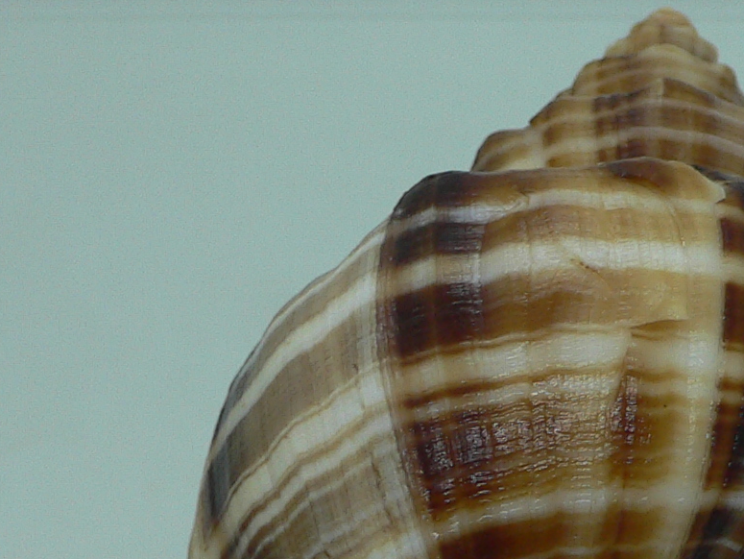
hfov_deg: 21.2
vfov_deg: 16.0
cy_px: 515
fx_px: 1957
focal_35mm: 91
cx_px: 617
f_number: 2.8
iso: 80
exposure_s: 1/60
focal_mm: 4.6
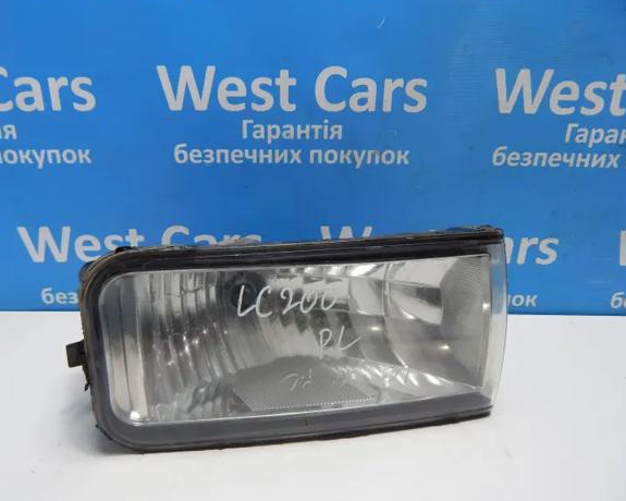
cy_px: 246
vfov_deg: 56.8
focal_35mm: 25
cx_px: 280
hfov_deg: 67.9
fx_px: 463
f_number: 3
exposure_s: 1/50
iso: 125
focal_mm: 4
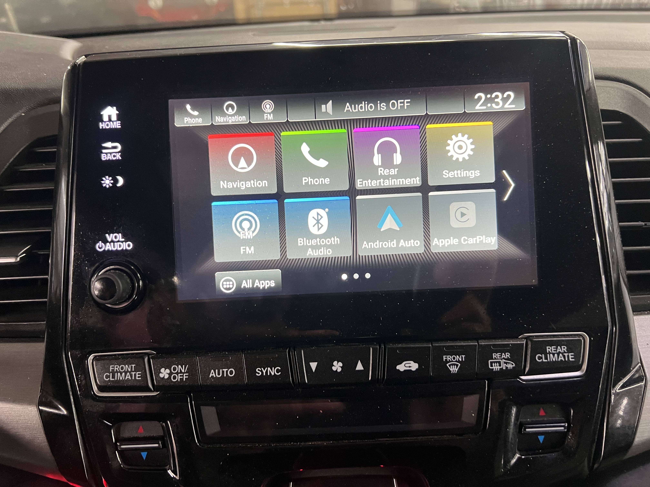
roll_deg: +2.9
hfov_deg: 67.3
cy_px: 244
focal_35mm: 26
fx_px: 488
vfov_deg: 53.1
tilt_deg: -30.1
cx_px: 325
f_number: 1.5
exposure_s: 1/60
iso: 250
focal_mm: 5.7
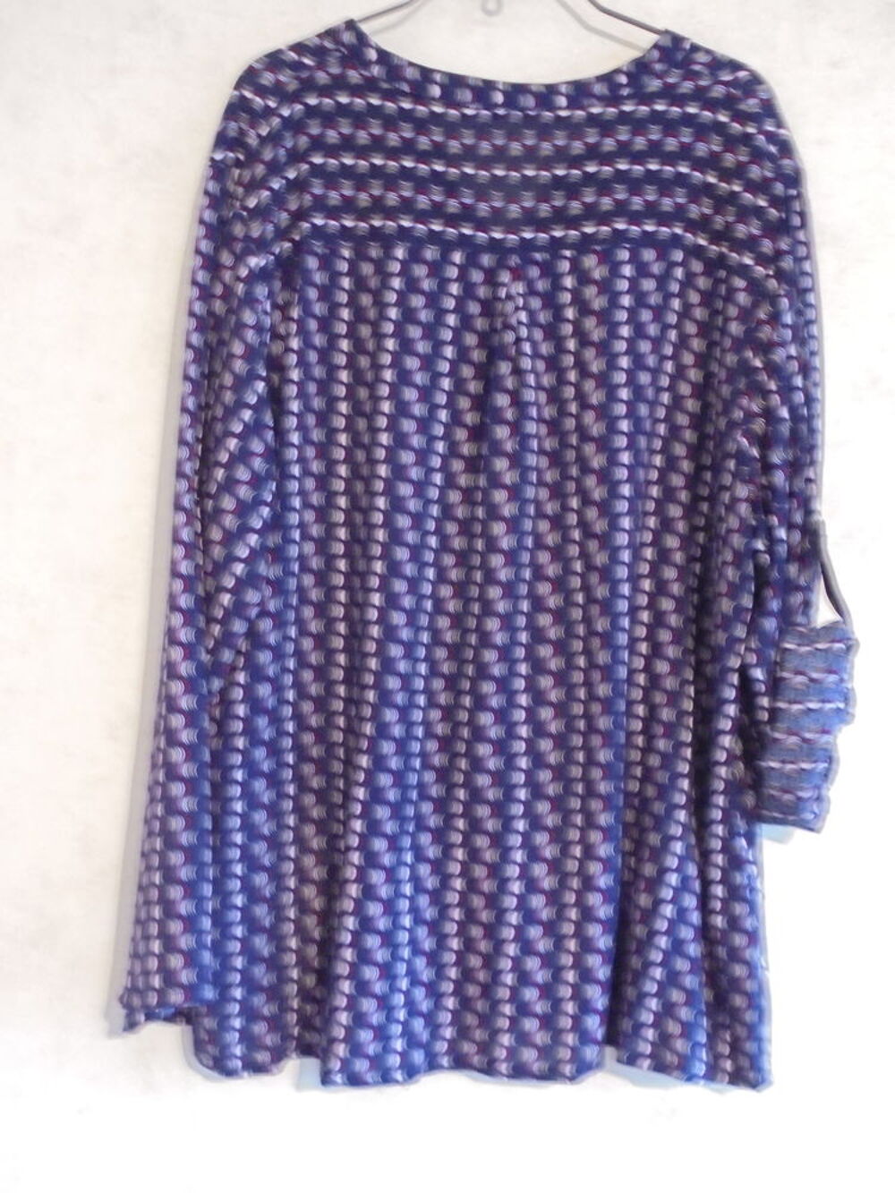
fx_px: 1172
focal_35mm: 34
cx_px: 448
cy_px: 596
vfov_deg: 54.0
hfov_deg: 41.8
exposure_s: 1/4
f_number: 4
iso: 500
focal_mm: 6.1
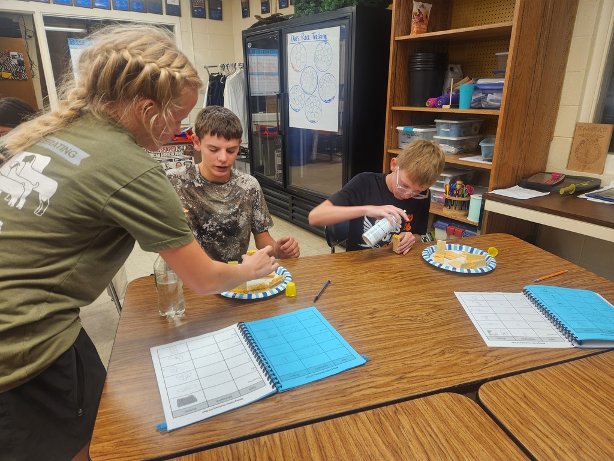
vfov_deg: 58.9
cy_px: 230
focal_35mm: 23
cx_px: 307
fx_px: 408
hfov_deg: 73.9
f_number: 1.8
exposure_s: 1/120
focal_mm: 5.4
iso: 80
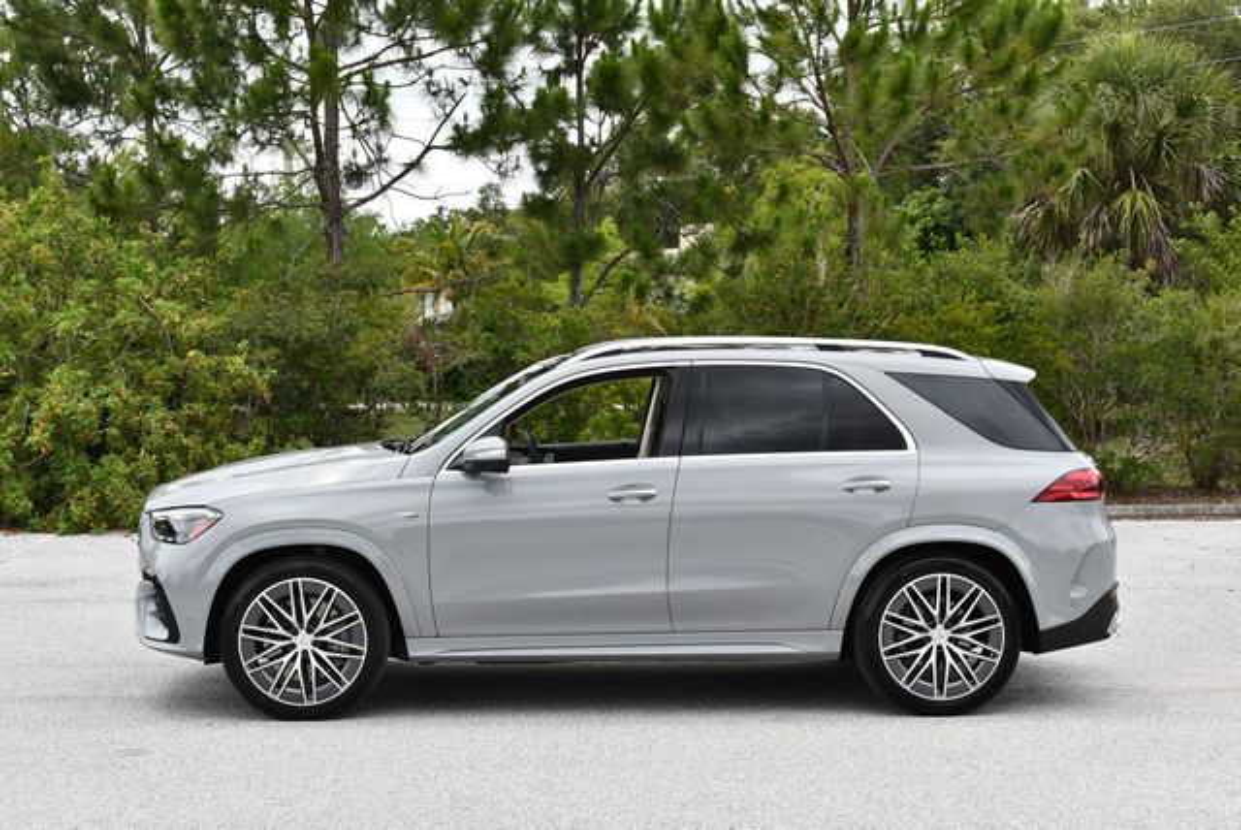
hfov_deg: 31.4
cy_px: 415
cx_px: 620
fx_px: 2208
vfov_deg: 21.3
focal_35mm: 64
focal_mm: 32
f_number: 8
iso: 180
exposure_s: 1/250
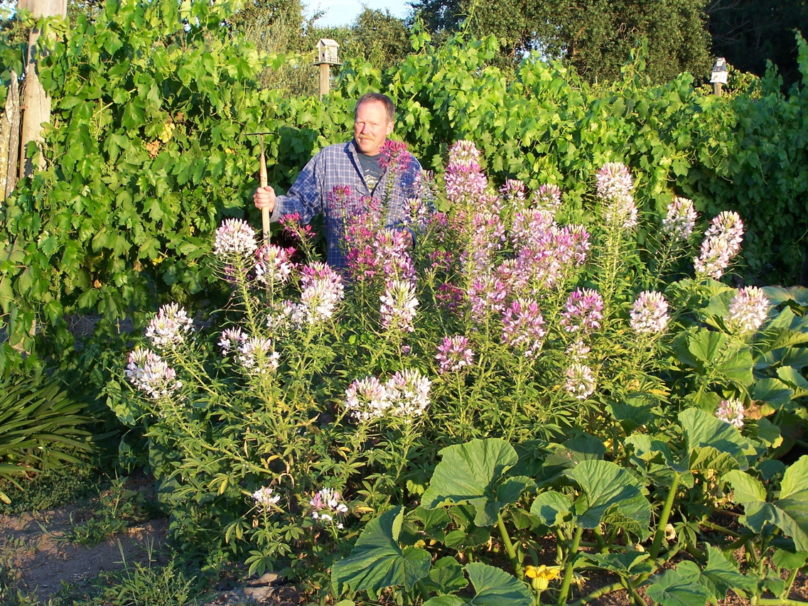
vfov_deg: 22.9
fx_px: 1494
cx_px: 404
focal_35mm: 64
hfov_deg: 30.3
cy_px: 303
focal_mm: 10.7
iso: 80
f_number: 3.2
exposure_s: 1/125
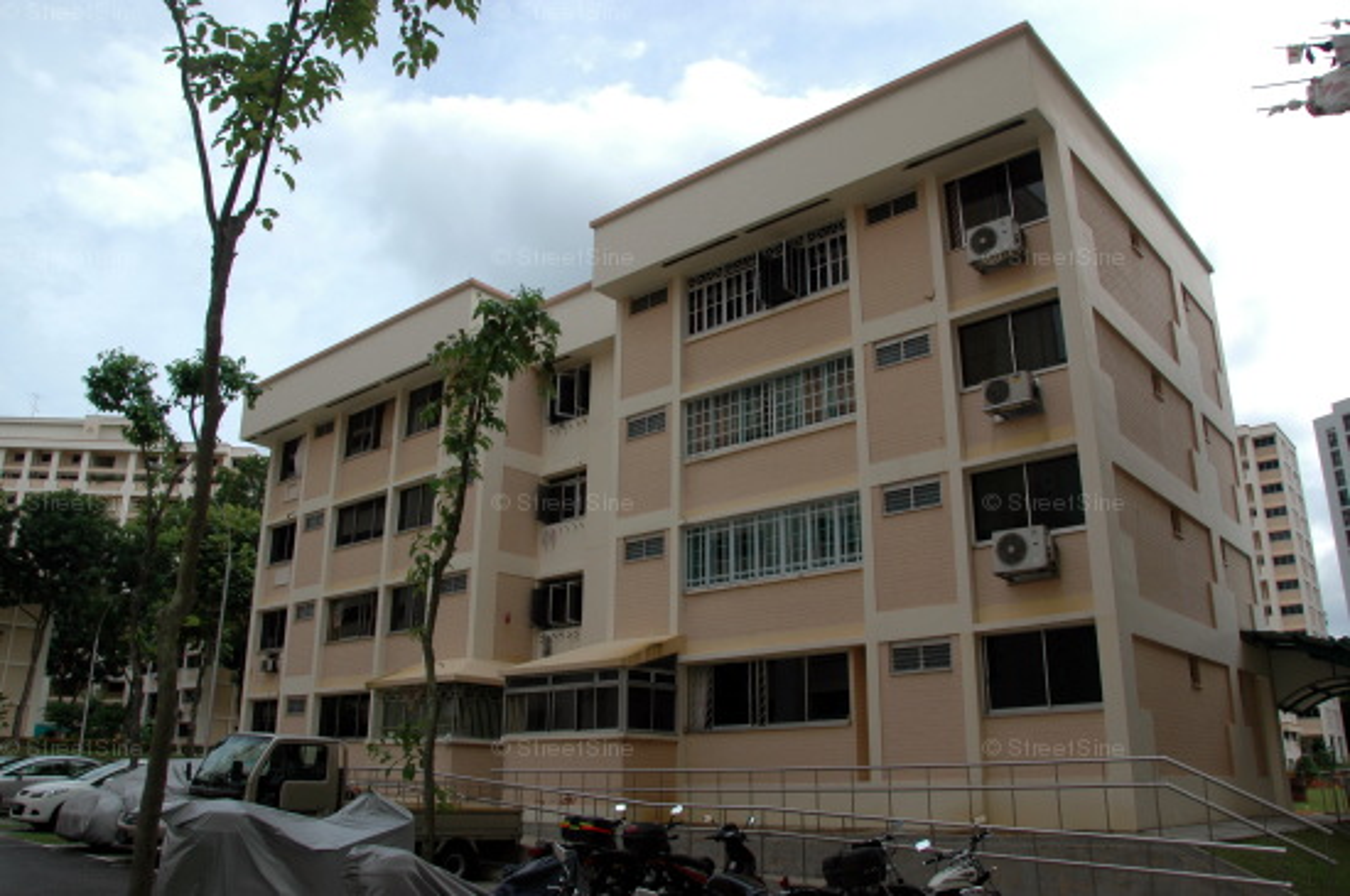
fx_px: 1011
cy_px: 448
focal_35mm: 27
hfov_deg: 67.5
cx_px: 675
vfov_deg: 47.8
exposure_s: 1/500
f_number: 7.1
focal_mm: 18
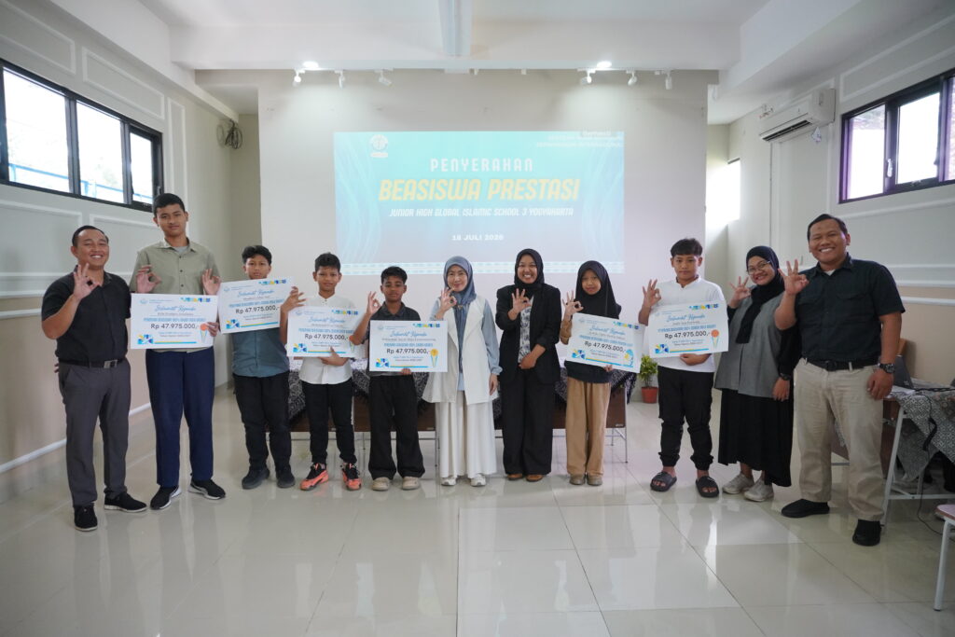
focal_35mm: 24
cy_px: 318
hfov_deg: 73.7
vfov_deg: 53.1
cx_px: 478
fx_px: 637
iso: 1600
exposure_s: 1/125
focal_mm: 16
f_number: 3.5
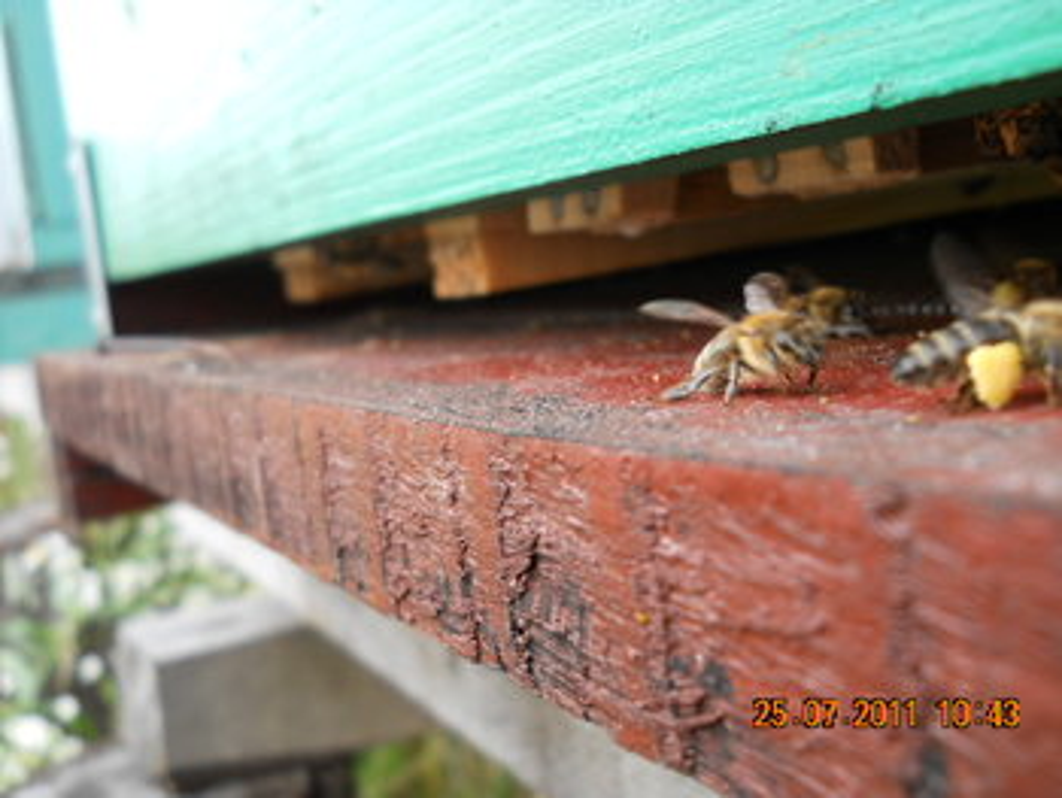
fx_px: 1259
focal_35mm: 41
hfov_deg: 45.7
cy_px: 399
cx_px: 531
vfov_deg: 35.2
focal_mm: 6.72
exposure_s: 1/80
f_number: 3.1
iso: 80
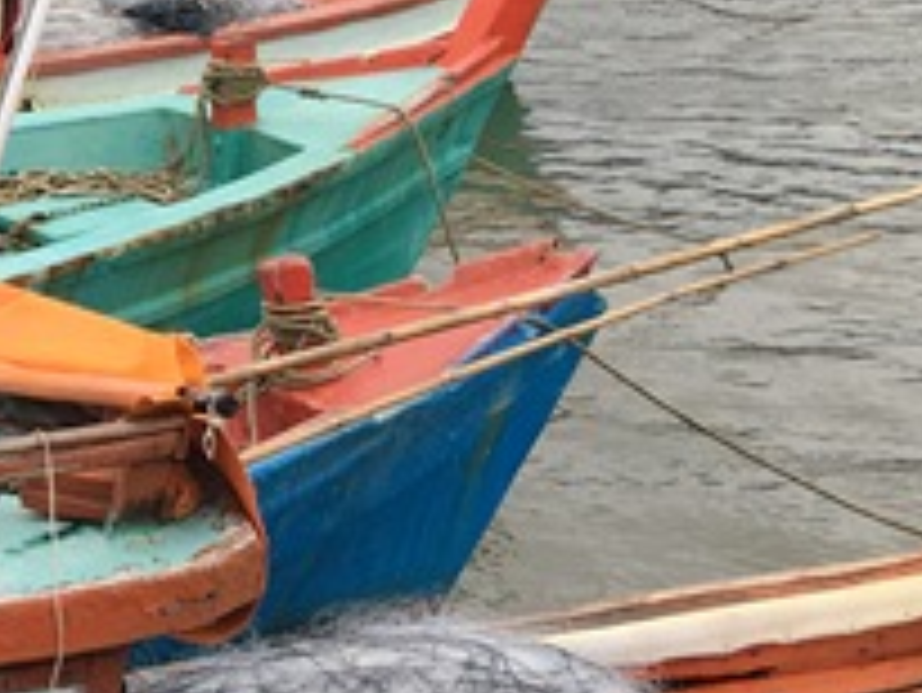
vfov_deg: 13.1
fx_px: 3012
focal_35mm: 113
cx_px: -688
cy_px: 400
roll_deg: +0.7
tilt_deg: -14.8
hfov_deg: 15.3
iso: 25
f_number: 2.2
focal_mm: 4.15
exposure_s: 1/444
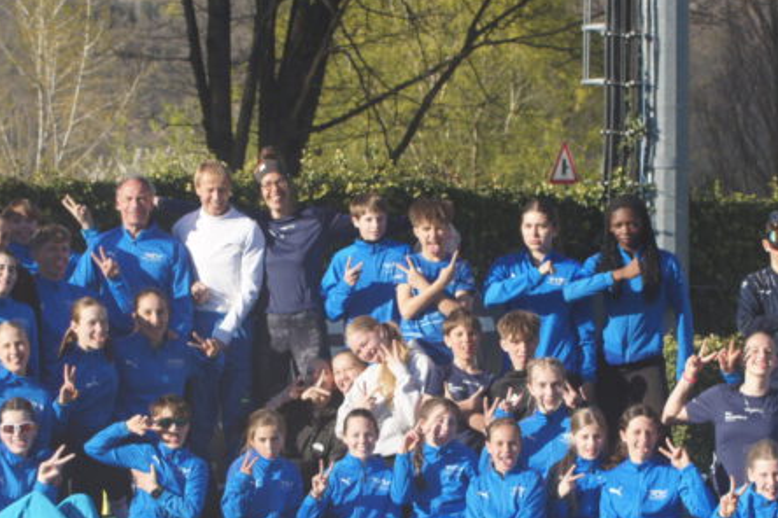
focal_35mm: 189
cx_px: 421
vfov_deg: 7.3
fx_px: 4084
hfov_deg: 10.9
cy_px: 346
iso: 200
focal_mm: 70
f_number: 7.1
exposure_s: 1/320
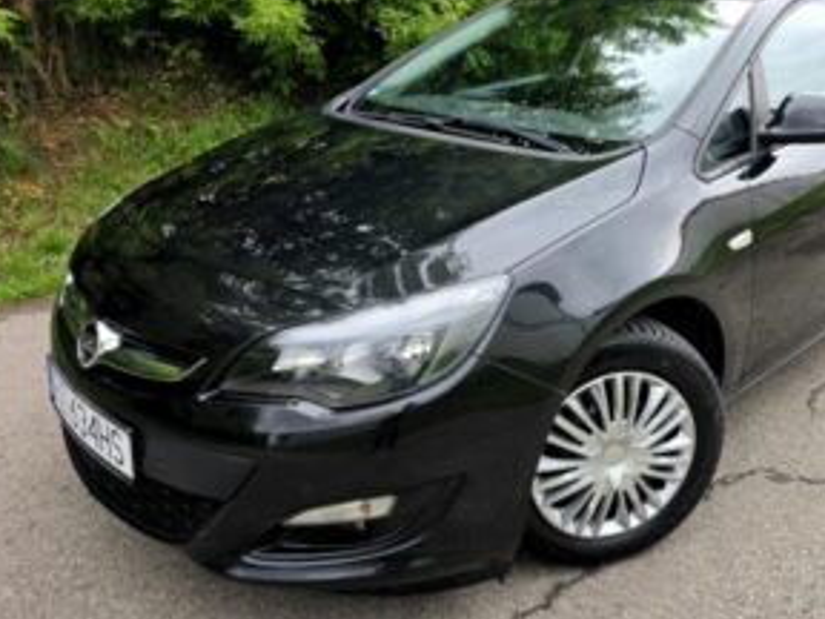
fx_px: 763
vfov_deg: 43.9
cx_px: 536
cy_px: 246
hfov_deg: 55.9
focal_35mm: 32
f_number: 1.4
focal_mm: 6.5
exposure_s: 1/103
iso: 10
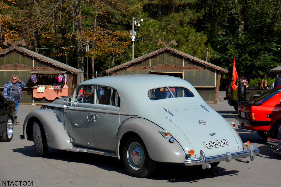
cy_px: 94
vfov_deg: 17.5
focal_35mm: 78
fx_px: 609
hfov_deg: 26.0
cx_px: 140
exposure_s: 1/2000
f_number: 8
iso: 400
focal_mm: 52
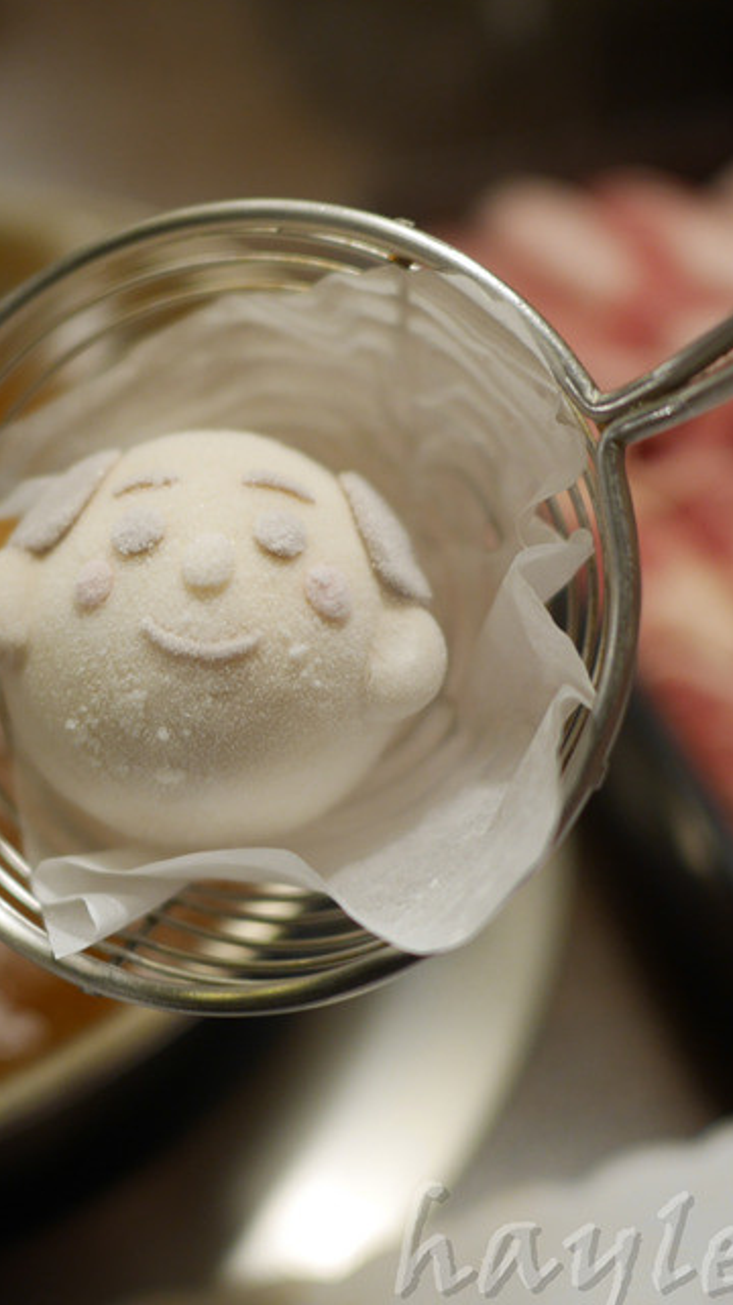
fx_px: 1764
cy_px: 619
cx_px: 147
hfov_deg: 23.1
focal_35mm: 51
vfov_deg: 40.6
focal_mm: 15
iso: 250
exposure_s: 1/60
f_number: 1.7
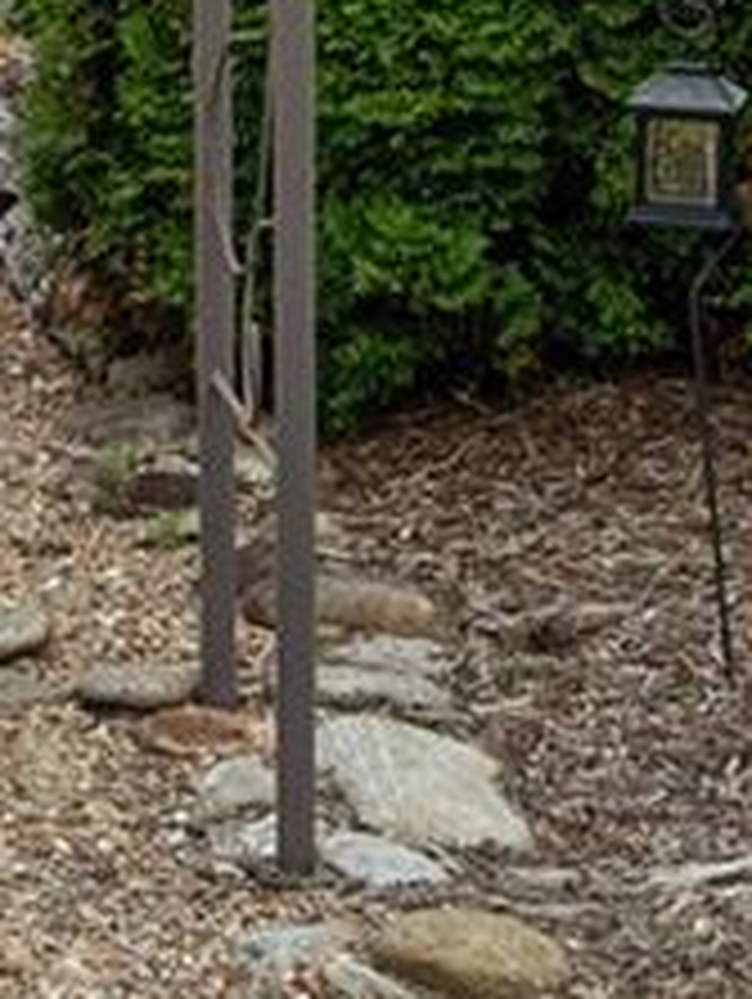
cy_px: -1312
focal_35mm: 199
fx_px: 5766
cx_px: -720
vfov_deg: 9.0
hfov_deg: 7.2
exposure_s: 1/250
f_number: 7.1
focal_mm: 22.5
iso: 250
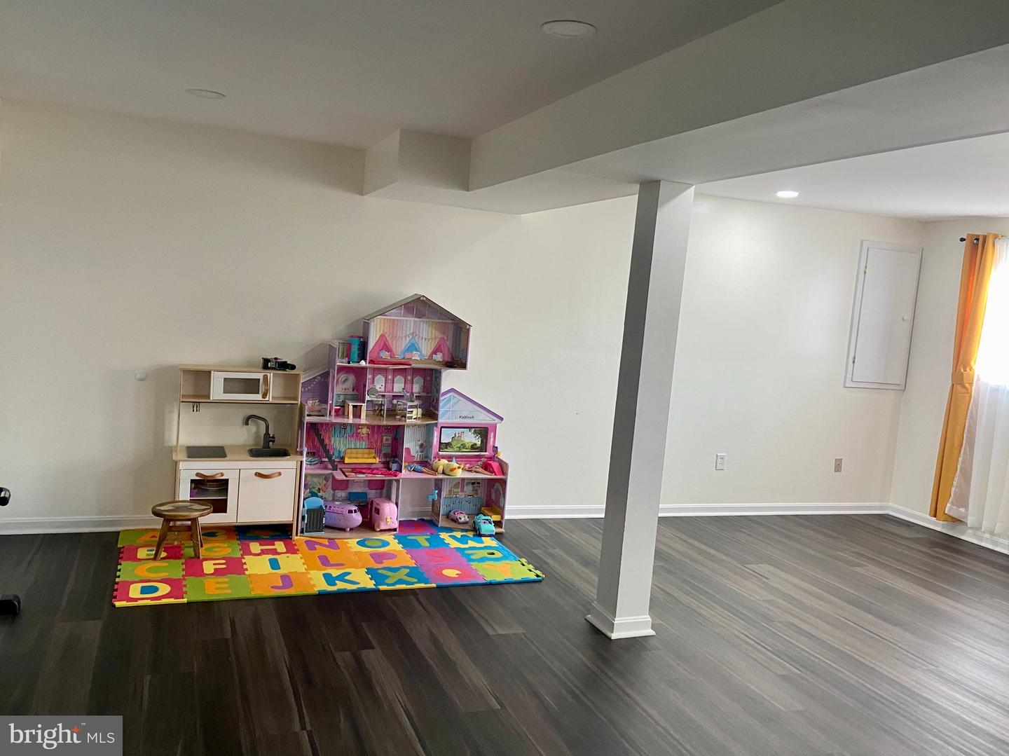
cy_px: 378
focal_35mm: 26
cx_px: 504
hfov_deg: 67.3
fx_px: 758
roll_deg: +0.5
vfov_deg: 53.0
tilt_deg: -4.5
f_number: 1.8
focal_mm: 4.25
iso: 125
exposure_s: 1/60
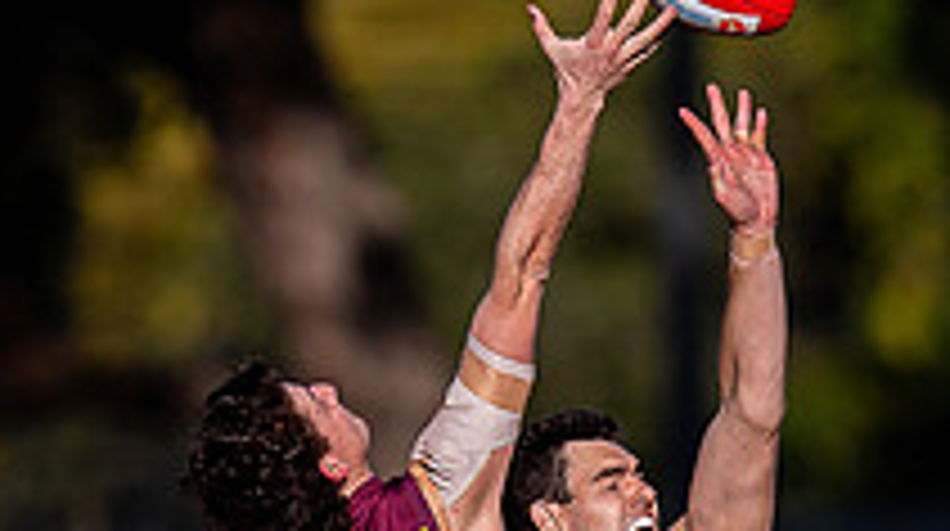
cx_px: 590
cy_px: 955
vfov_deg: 0.5
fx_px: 56700
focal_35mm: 2254
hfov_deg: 1.0
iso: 160
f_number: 4
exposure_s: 1/2500
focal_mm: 500
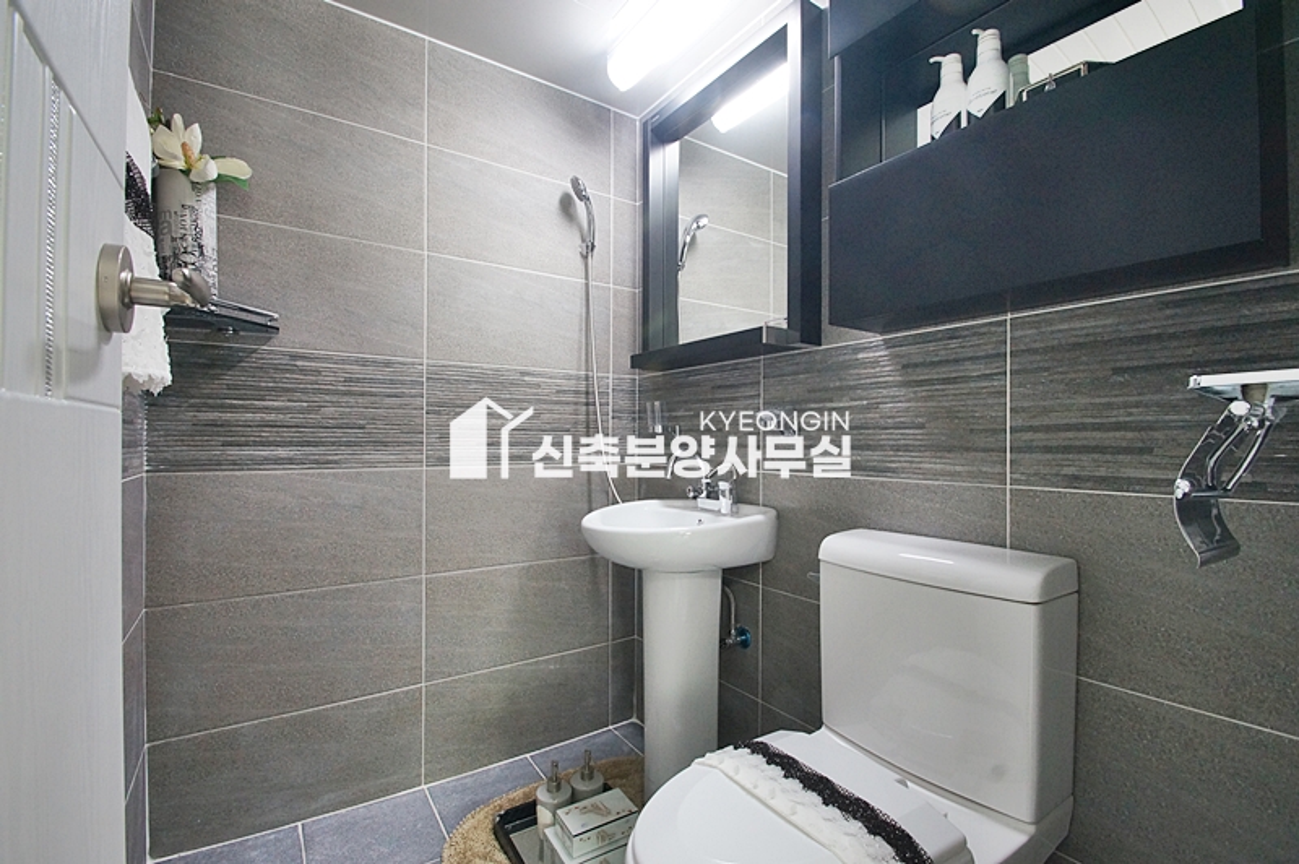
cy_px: 432
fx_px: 541
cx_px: 650
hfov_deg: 100.4
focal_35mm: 15
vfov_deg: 77.2
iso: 800
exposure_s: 1/20
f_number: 9
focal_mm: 10
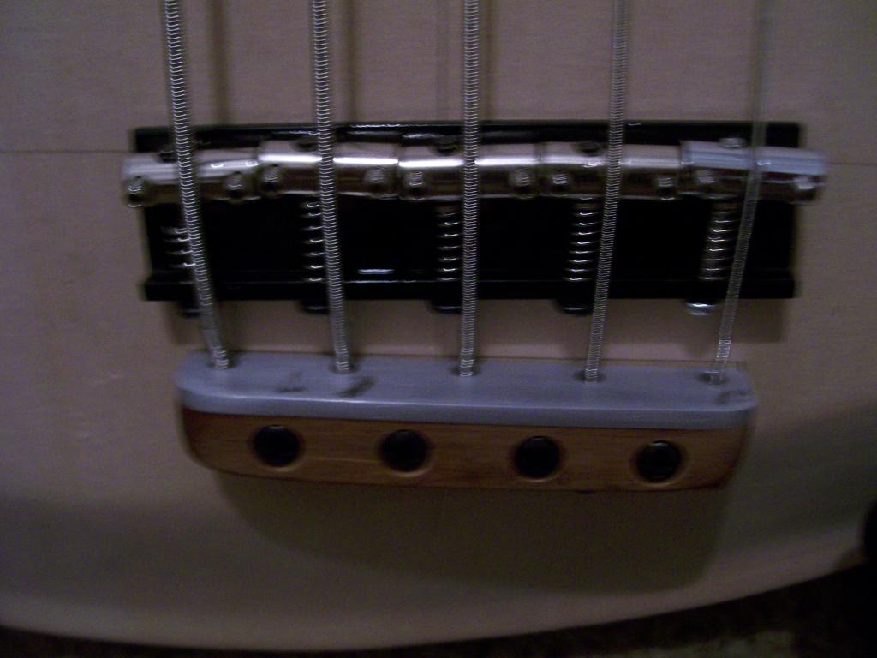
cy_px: 329
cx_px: 438
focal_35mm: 36
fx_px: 912
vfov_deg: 39.7
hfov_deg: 51.4
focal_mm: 6
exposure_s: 1/8
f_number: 2.7
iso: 160
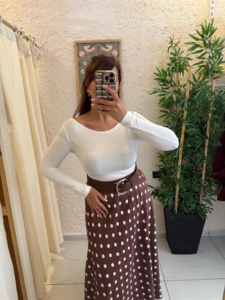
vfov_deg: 71.6
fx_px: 208
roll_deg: +1.5
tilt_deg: -20.9
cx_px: 112
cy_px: 150
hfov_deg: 56.8
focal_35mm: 24
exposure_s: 1/121
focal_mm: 6.76
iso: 200
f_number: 1.78
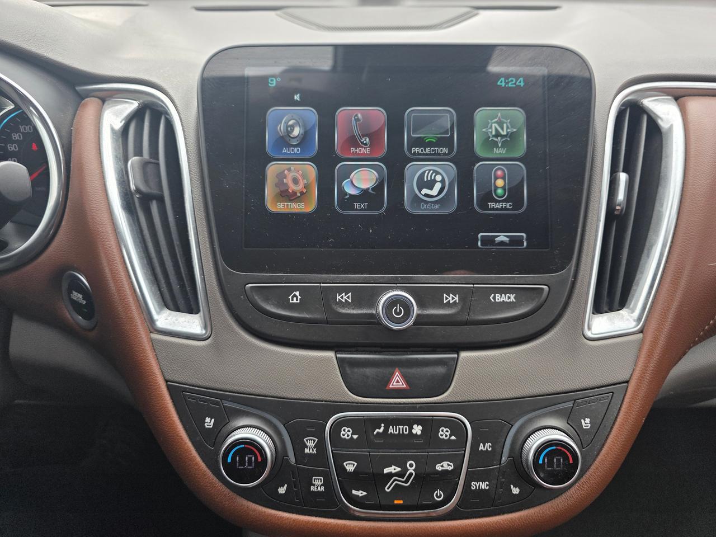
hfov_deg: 73.9
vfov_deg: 58.9
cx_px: 358
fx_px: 476
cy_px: 268
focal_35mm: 23
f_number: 1.7
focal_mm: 6.3
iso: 40
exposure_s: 1/359
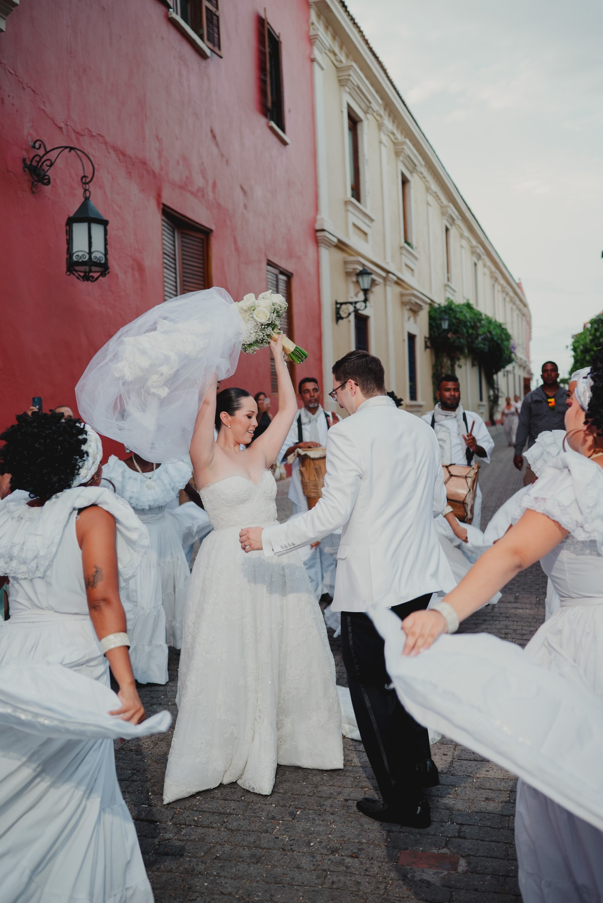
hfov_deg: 37.9
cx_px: 302
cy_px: 452
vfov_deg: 54.4
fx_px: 878
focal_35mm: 35
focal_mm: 35
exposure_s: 1/200
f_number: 2.5
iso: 400
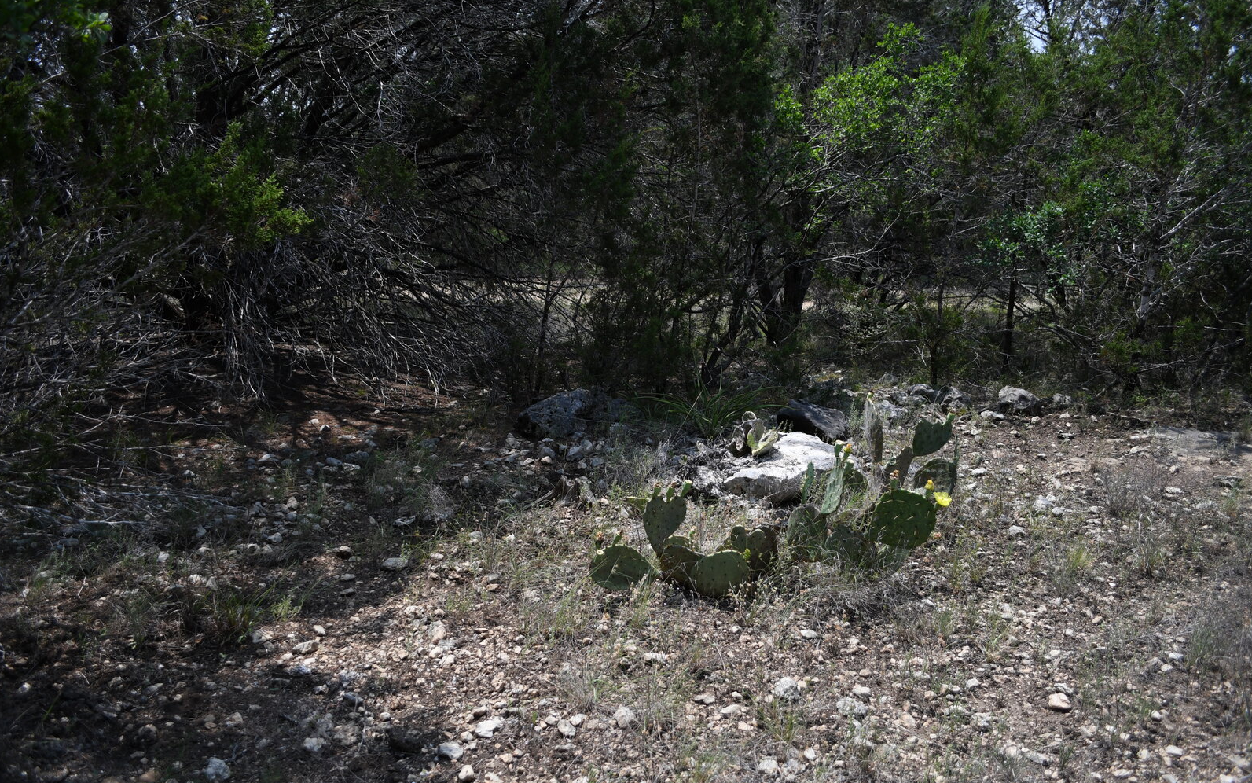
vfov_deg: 44.6
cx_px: 628
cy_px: 395
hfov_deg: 66.5
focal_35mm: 28
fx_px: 955
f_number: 3.5
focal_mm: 18
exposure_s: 1/2000
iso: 200
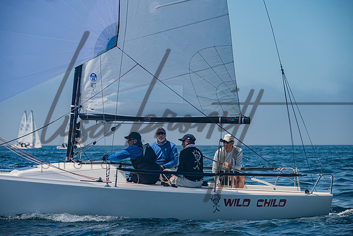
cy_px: 118
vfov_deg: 7.9
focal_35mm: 175
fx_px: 1716
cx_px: 176
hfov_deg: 11.7
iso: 400
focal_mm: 175
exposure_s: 1/2500
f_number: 6.3
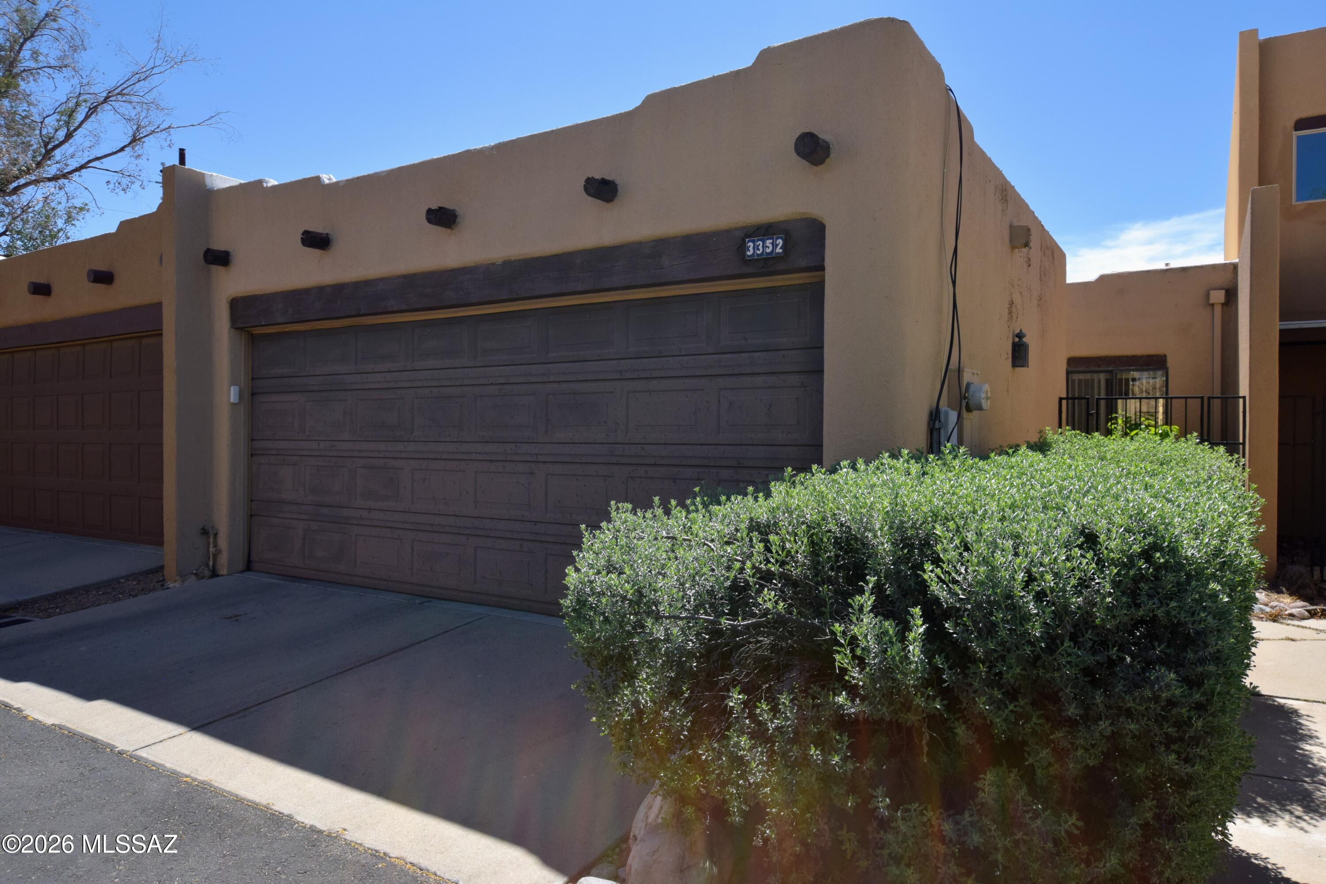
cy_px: 442
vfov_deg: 56.1
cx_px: 663
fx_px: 829
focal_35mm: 22
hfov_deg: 77.3
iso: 400
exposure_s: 1/800
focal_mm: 15
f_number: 9
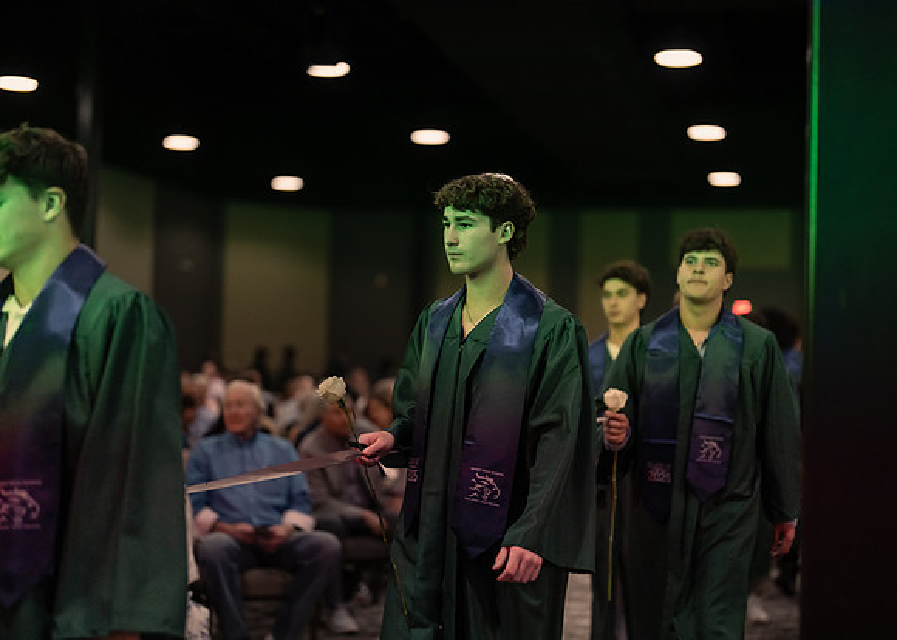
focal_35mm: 53
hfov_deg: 36.7
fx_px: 1352
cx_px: 448
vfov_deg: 26.6
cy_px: 320
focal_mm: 50
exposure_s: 1/500
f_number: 1.2
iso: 1250
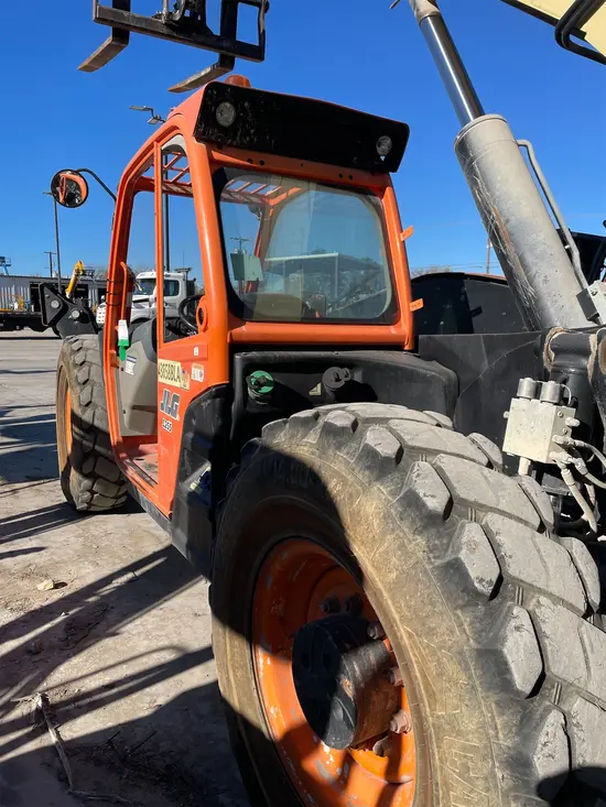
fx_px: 607
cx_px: 303
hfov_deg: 53.1
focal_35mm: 26
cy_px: 404
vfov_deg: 67.3
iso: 50
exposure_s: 1/4292
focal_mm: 4.2
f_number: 1.6
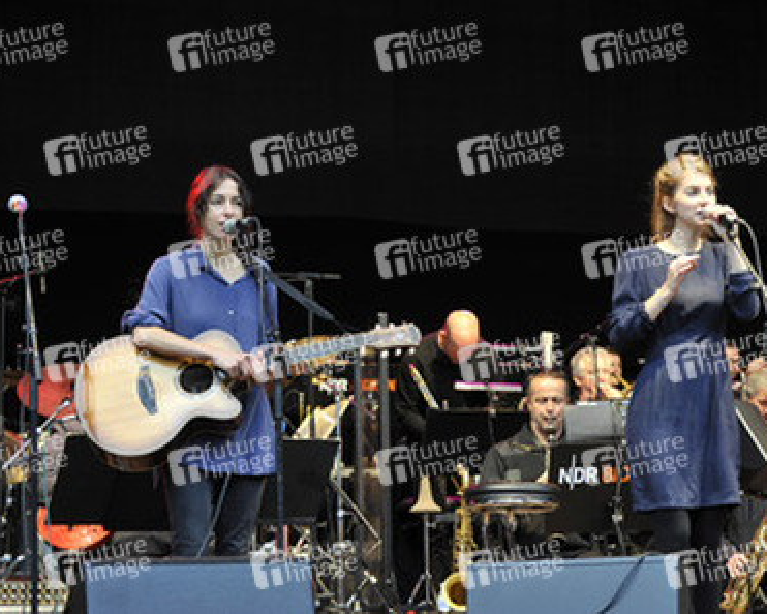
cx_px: 456
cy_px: 306
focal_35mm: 97
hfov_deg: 19.7
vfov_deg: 15.9
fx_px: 2203
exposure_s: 1/200
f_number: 4.5
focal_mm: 85
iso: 1000
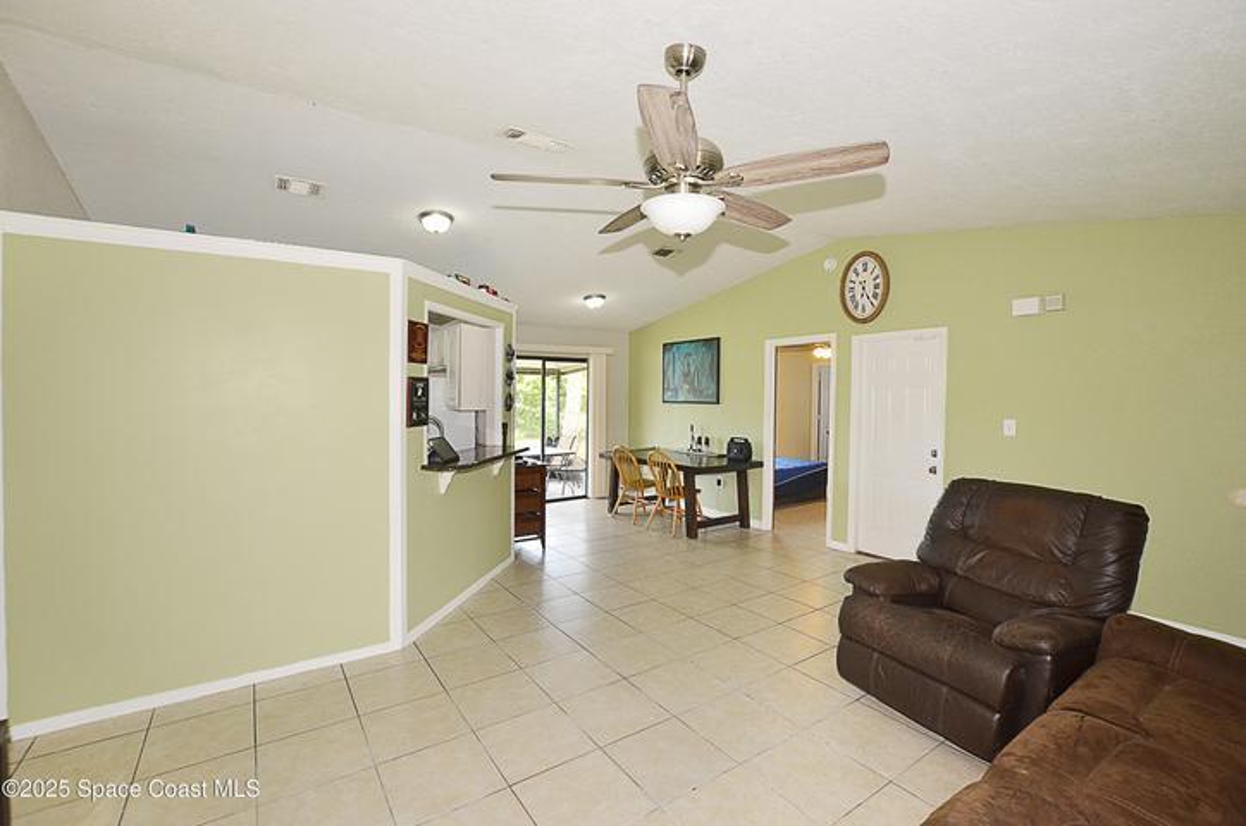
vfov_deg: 77.1
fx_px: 518
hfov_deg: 100.5
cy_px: 413
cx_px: 623
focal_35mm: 15
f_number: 6.3
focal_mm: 10
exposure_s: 1/60
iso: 640
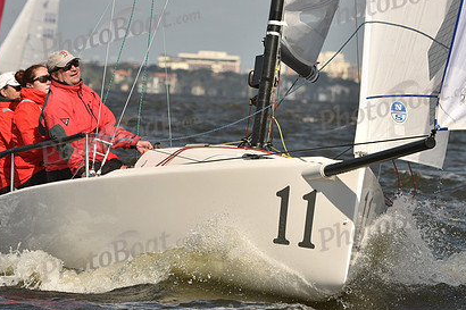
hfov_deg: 3.8
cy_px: 179
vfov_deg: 2.6
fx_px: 6961
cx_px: 260
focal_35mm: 538
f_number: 11
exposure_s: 1/1250
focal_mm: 380
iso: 500
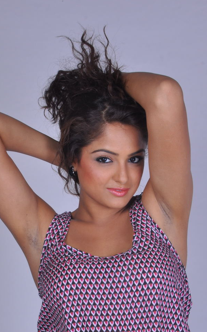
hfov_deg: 12.8
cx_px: 99
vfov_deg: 20.2
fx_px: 920
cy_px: 256
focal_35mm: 102
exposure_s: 1/160
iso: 200
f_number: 18
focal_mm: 40
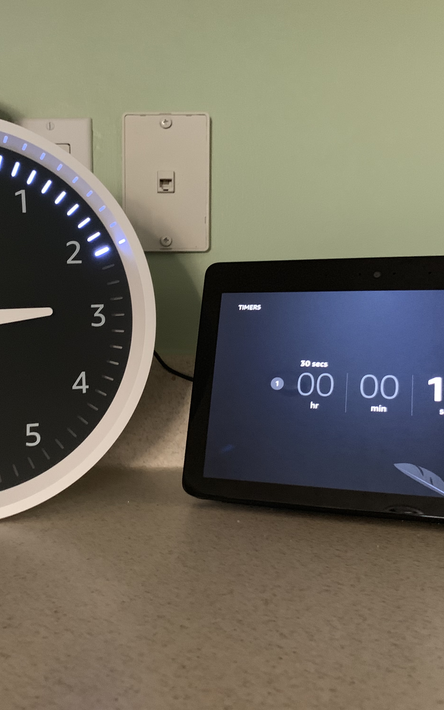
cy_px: 357
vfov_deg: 52.7
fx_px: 716
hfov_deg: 34.2
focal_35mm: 37
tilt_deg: -1.6
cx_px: 156
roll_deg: -0.6
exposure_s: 1/25
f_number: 1.8
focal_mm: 4.25
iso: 640
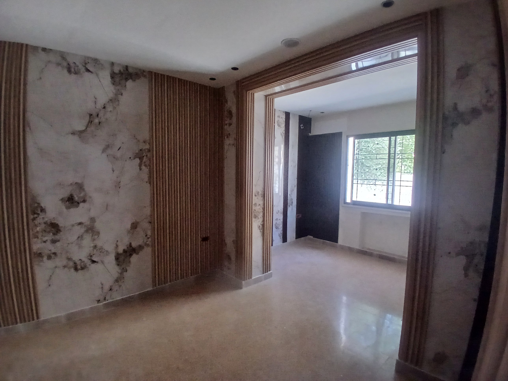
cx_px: 254
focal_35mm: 17
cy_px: 190
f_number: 2.2
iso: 400
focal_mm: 1.4
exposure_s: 1/33.3
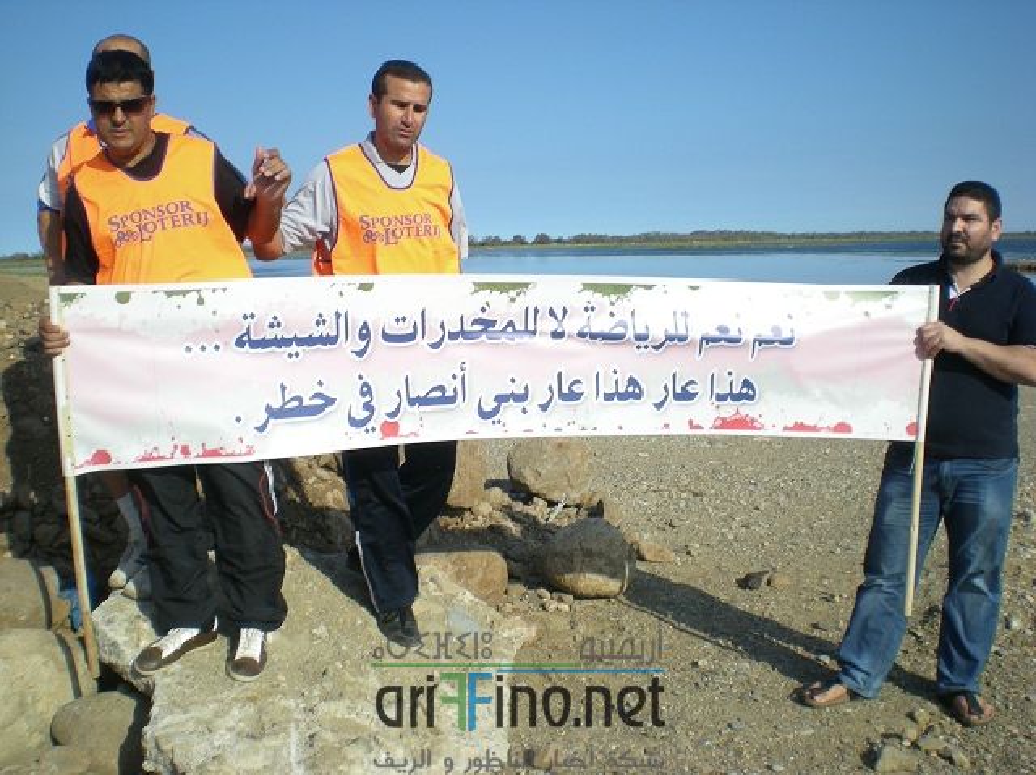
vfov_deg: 37.7
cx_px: 518
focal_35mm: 38
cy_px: 388
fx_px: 1136
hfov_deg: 49.0
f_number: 4.6
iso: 50
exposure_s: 1/511
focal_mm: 6.3
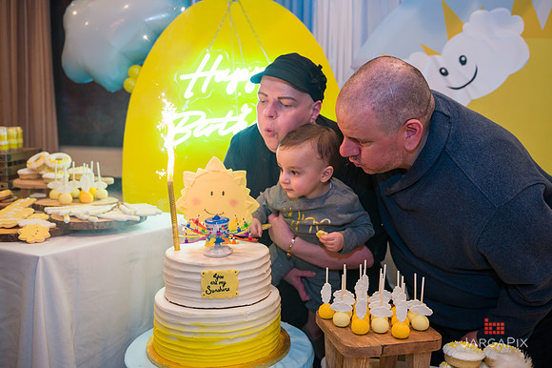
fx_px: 536
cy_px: 184
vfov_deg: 37.8
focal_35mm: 35
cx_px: 276
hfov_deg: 54.5
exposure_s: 1/200
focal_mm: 35
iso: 1600
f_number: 4
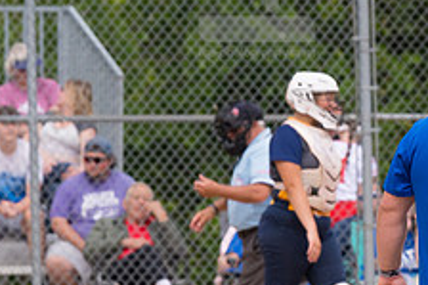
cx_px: 527
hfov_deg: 2.9
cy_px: 254
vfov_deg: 1.9
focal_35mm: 716
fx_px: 8506
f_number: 5.6
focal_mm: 185
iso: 320
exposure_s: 1/1600
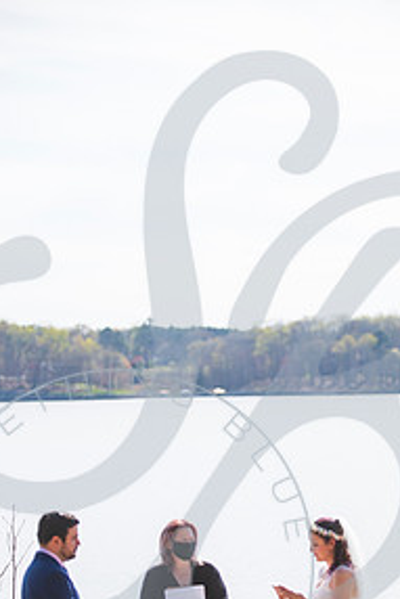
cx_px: 214
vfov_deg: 13.3
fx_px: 2563
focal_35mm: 154
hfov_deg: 8.9
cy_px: 404
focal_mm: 98
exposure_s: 1/1000
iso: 100
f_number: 2.8
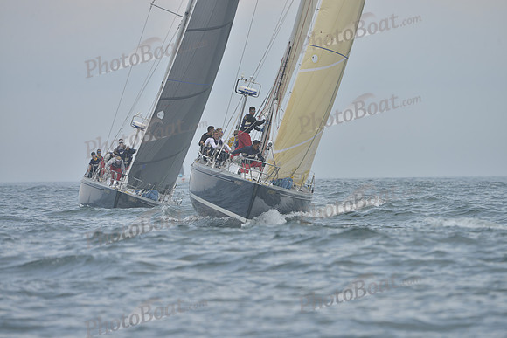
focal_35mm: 240
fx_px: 3381
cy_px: 169
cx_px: 254
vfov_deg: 5.7
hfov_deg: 8.6
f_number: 7.1
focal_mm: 240
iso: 280
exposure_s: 1/800
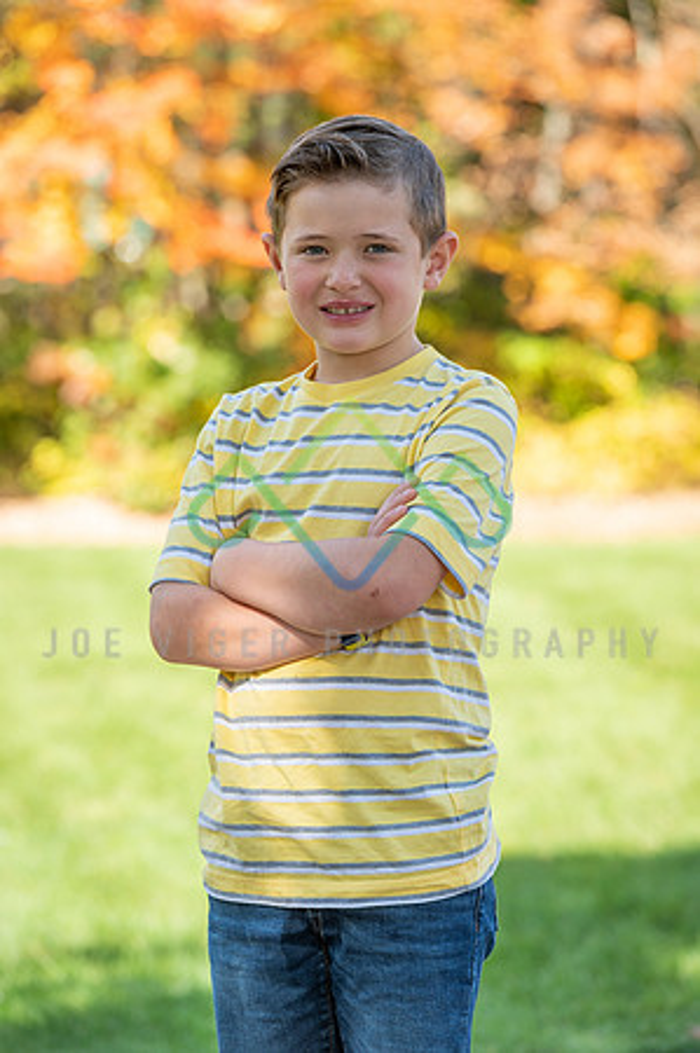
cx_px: 350
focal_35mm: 175
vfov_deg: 11.8
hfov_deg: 7.8
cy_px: 526
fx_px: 5116
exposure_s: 1/200
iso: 100
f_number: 6.3
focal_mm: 175
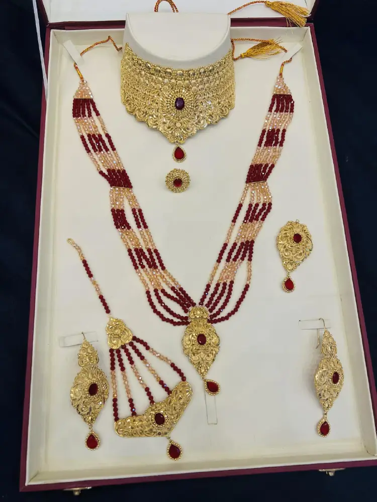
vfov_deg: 67.3
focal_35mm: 26
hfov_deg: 53.1
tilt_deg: -74.2
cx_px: 188
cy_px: 251
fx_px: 378
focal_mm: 5.7
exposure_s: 1/797
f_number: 1.5
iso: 50
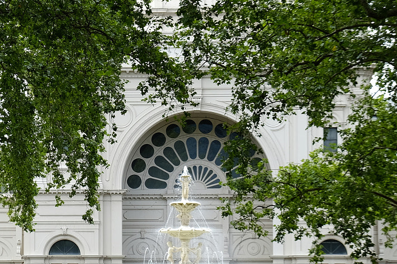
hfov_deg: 10.9
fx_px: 2062
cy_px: 81
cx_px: 31
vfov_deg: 7.3
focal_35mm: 187
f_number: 4.5
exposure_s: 1/240
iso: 200
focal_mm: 55
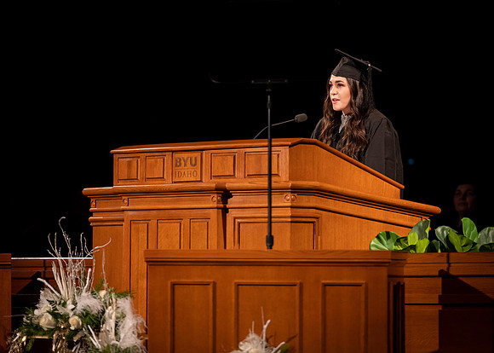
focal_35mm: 240
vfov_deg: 6.0
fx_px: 3368
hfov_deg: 8.4
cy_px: 151
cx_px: 249
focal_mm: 200
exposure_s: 1/160
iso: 1250
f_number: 2.8
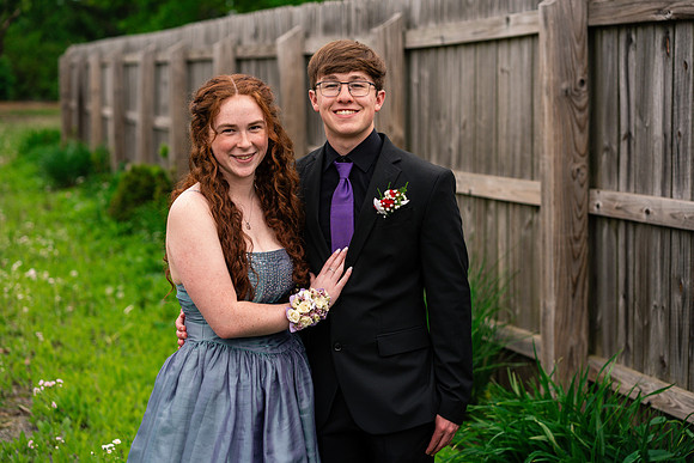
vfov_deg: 16.1
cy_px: 232
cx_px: 347
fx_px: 1639
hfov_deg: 23.9
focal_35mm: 85
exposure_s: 1/1000
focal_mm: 85
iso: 400
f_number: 3.5
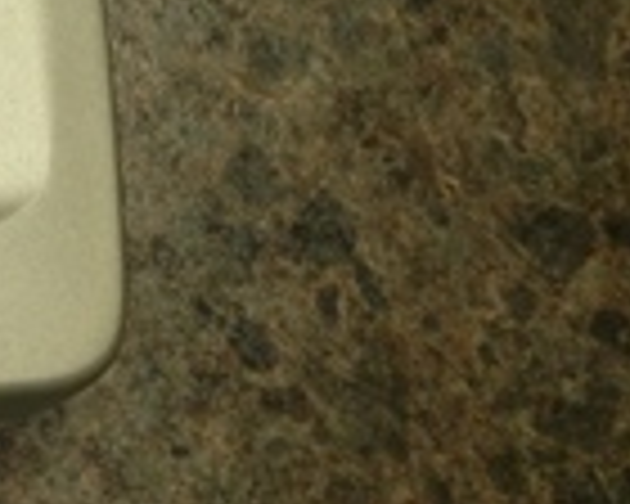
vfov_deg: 10.9
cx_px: -567
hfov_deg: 12.9
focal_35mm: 133
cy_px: -360
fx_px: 2480
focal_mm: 4.28
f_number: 2.4
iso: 80
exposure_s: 1/40
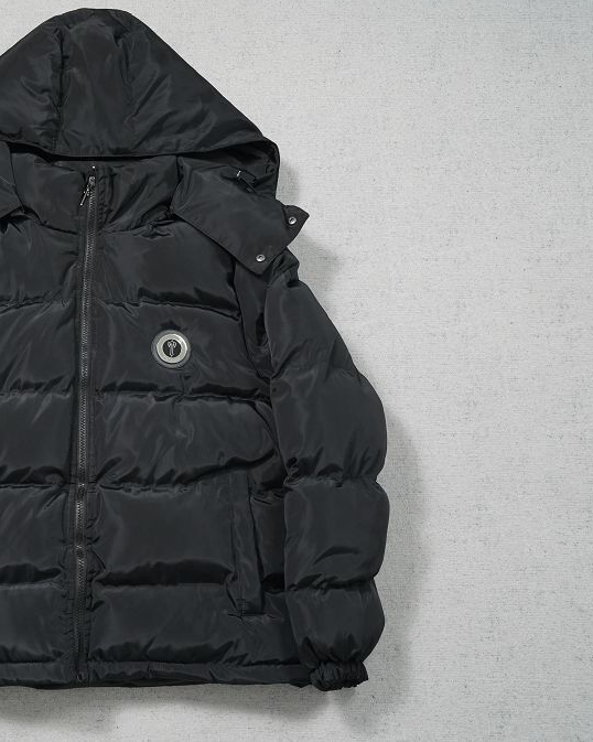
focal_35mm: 50
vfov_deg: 37.3
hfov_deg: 29.4
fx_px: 1097
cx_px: 105
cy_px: 367
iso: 1600
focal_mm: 35
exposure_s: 1/100
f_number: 10
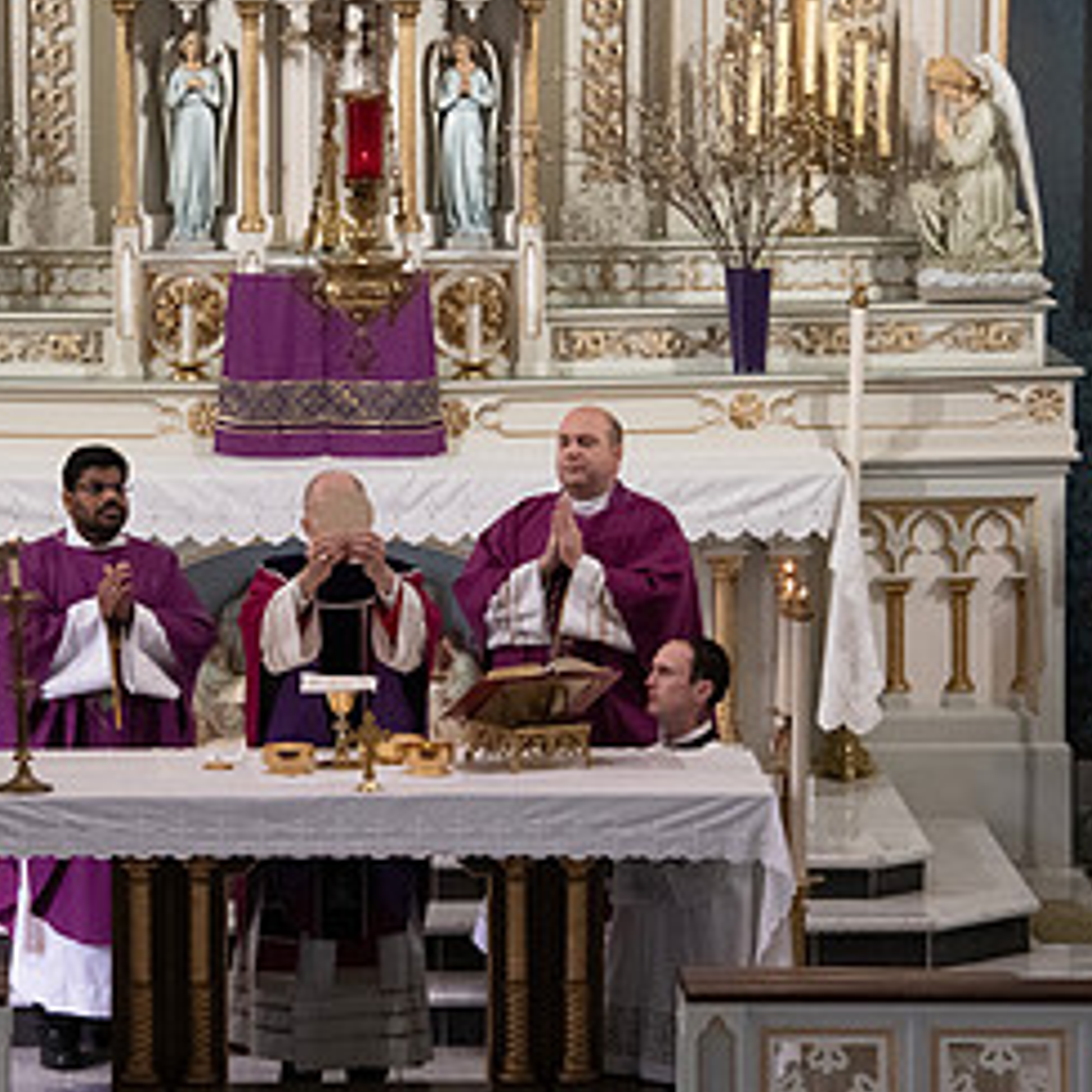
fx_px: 8066
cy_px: 597
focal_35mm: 226
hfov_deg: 7.7
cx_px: 340
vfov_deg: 7.7
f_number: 8
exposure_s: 1/100
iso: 4000
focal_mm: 112
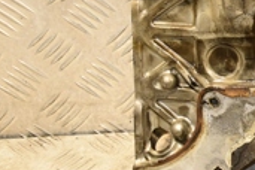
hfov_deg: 10.8
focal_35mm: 180
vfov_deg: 7.6
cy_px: 12
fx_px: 1275
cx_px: 443
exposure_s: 1/160
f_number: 5
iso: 800
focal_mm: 32
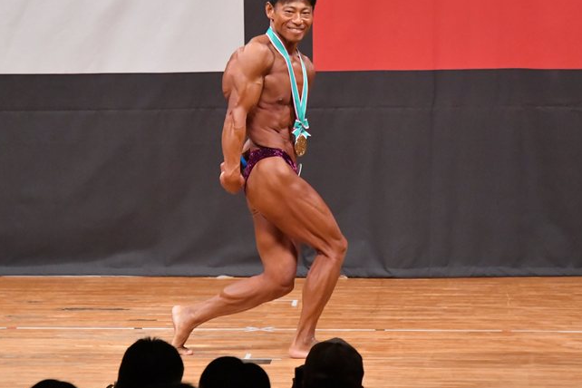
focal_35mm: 362
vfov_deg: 3.8
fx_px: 5852
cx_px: 256
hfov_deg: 5.7
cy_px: 171
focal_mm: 200
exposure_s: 1/400
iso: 9000
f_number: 5.6
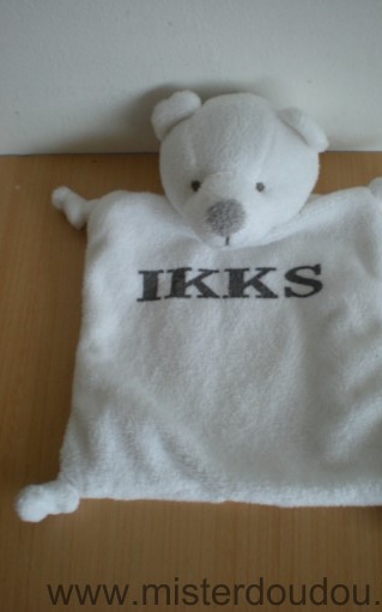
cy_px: 304
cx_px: 225
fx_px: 684
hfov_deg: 31.2
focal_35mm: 41
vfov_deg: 48.2
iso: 203
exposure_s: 1/8
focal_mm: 6.3
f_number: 3.1
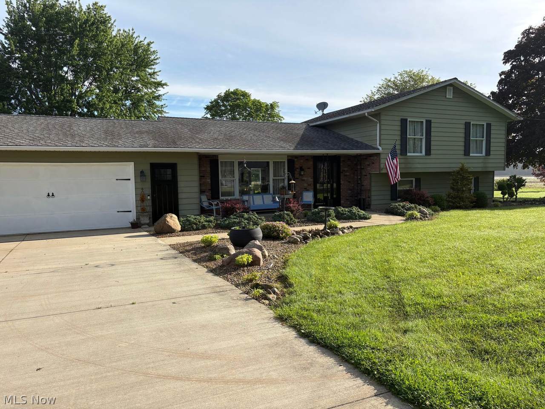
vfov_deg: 53.1
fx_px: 409
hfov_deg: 67.3
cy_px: 204
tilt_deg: -4.1
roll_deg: +1.6
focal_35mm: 26
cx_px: 272
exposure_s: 1/2538
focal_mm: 5.96
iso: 50
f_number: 1.6
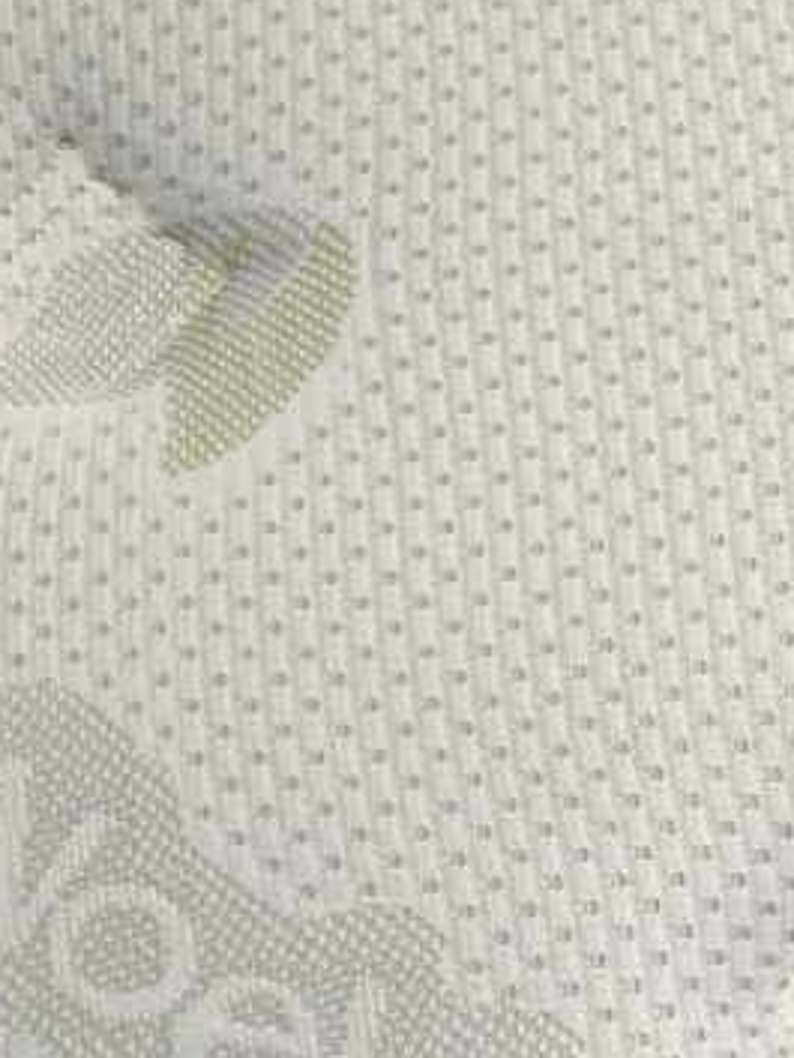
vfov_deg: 15.5
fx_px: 3882
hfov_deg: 11.5
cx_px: -90
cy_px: 541
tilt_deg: -59.3
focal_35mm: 127
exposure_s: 1/100
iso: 64
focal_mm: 6.86
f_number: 1.78
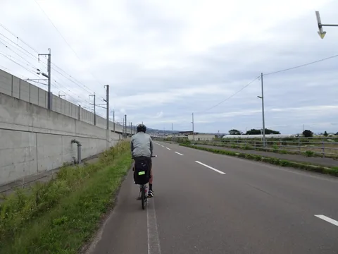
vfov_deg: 56.8
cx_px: 169
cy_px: 127
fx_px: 234
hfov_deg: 71.6
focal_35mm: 24
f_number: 3.5
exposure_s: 1/500
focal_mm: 4.1
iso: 80
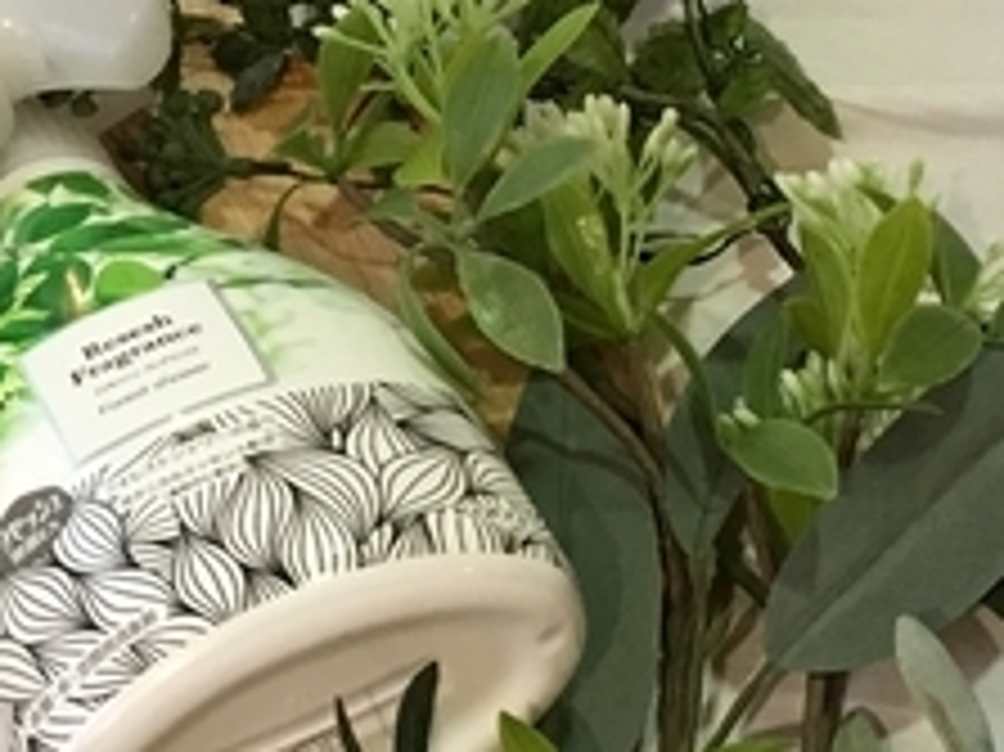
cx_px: 306
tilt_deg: -48.6
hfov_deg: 14.8
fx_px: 3855
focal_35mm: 133
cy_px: 383
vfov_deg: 11.1
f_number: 2.2
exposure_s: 1/15
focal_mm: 4.15
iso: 64
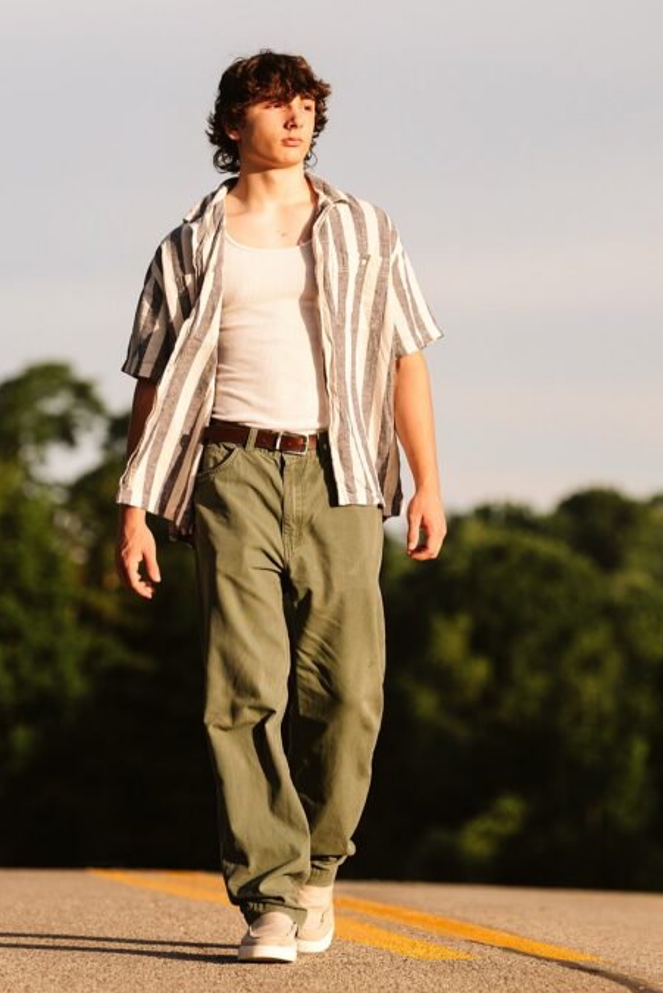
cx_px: 280
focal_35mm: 212
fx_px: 5853
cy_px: 395
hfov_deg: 6.5
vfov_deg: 9.7
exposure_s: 1/3200
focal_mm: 140
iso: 400
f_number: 4
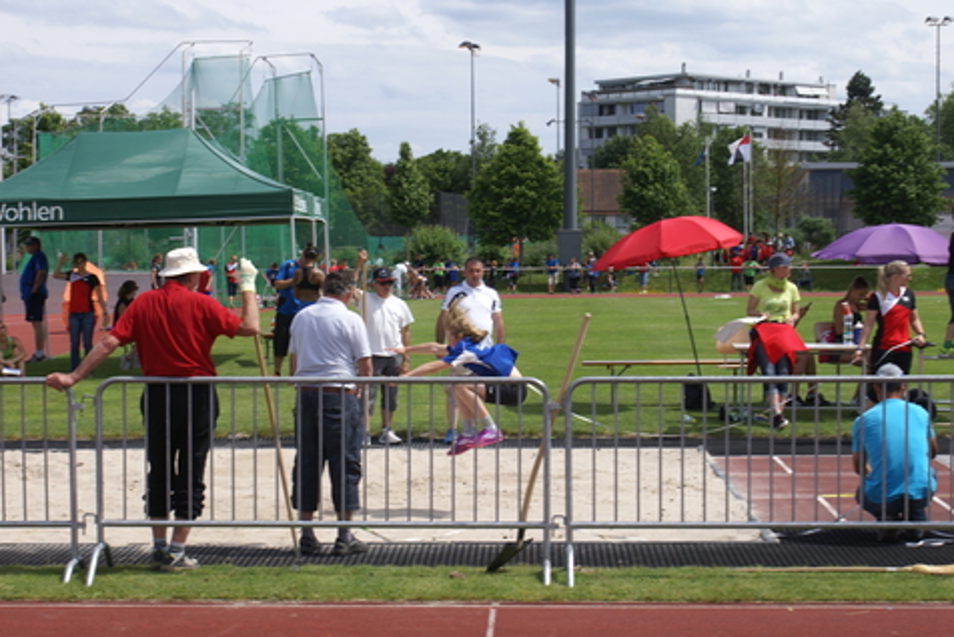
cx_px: 471
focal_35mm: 77
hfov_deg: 26.4
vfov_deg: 17.8
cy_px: 295
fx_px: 2030
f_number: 8
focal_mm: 45
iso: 100
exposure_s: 1/250
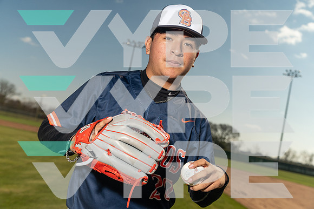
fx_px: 375
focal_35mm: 43
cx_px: 157
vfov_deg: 31.2
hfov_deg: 45.4
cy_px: 104
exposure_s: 1/200
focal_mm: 43
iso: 500
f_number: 5
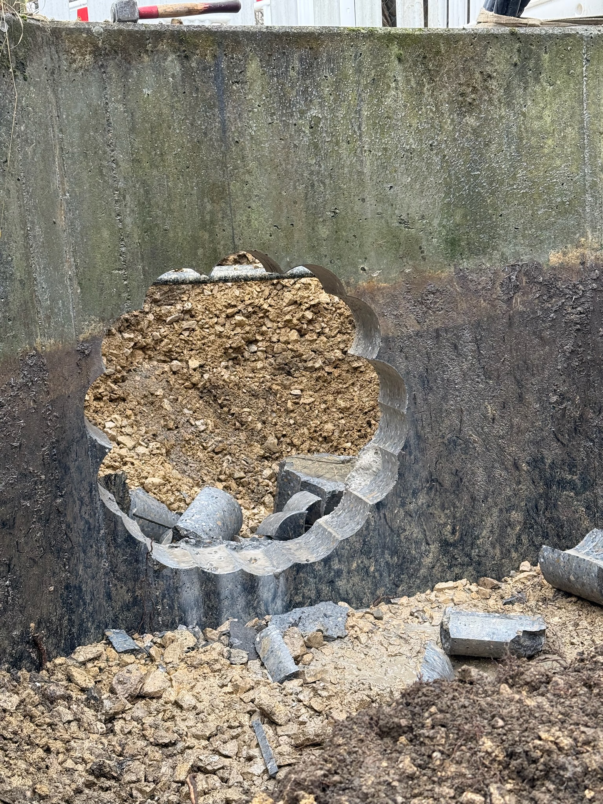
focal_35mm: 48
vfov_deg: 39.7
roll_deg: +4.8
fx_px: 1115
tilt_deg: -9.7
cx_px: 302
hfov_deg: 30.3
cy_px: 402
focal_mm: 6.76
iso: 100
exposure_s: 1/278
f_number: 1.78
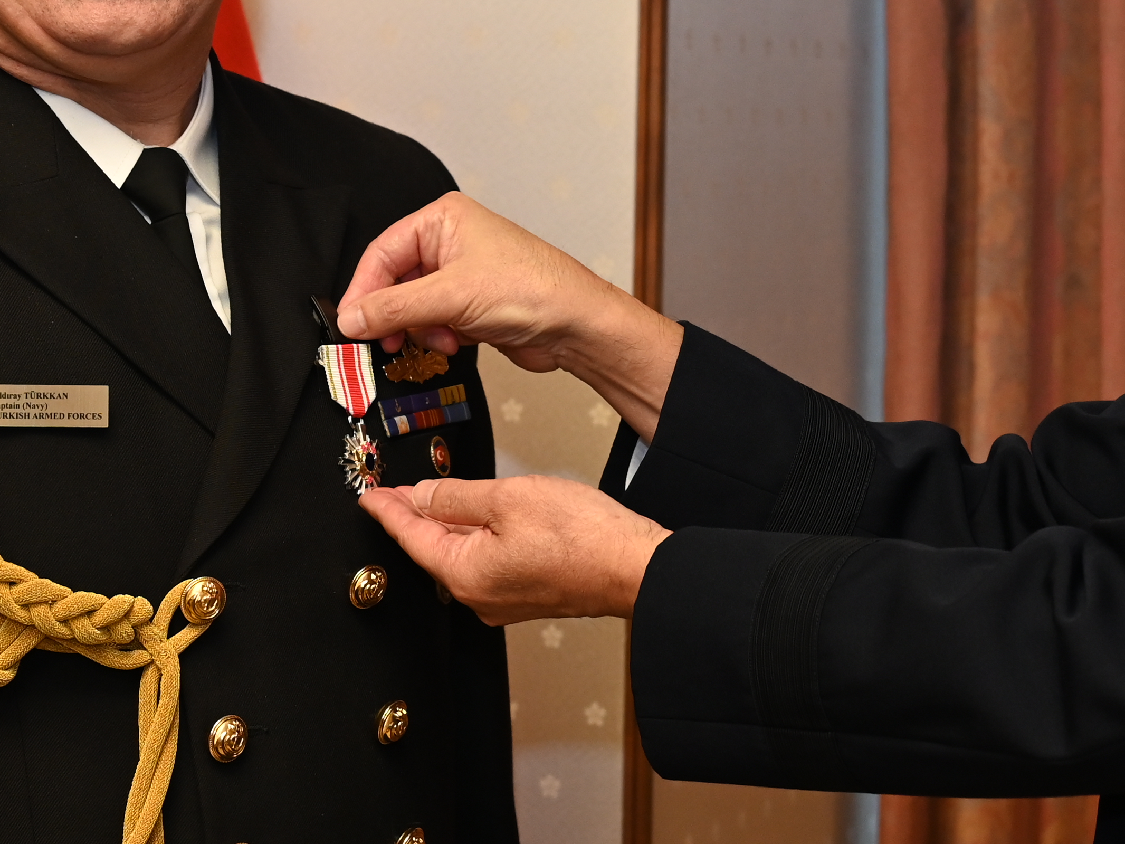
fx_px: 4517
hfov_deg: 14.2
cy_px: 212
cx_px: 755
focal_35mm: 139
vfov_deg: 10.6
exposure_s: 1/200
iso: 1250
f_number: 4
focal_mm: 51
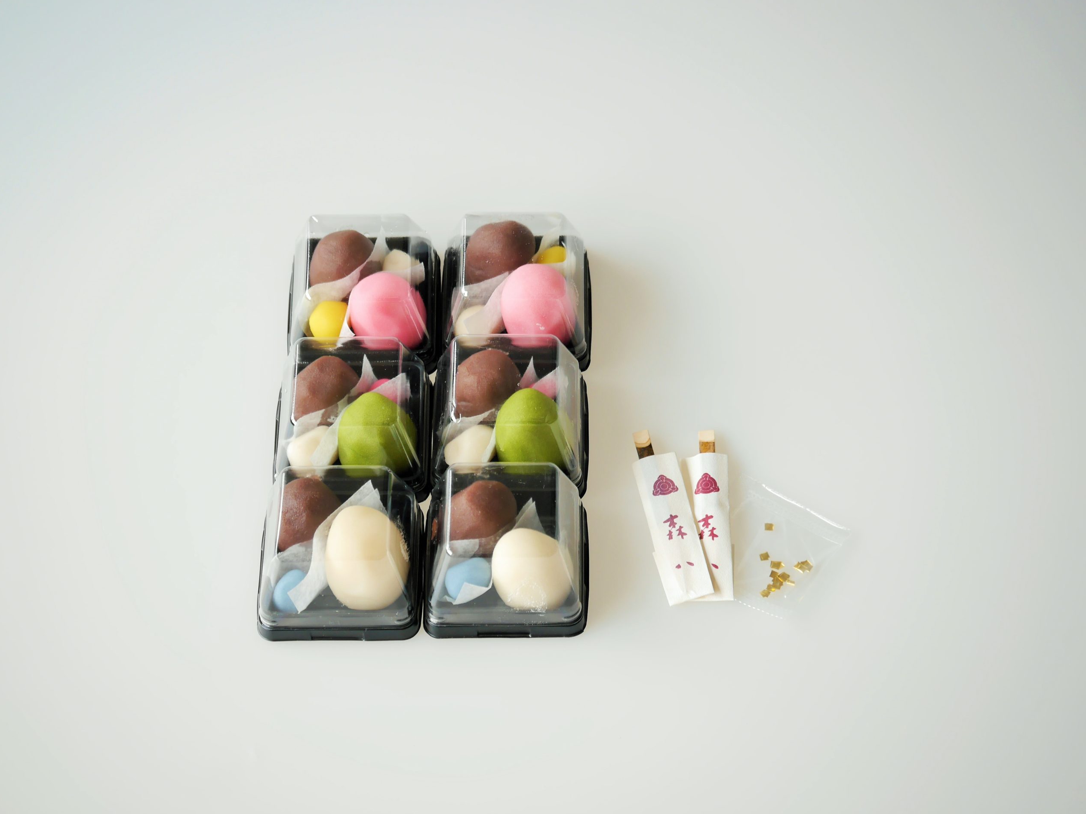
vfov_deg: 20.7
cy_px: 410
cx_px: 549
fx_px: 2228
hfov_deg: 27.4
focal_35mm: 71
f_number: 4
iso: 200
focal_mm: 35
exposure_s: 1/80
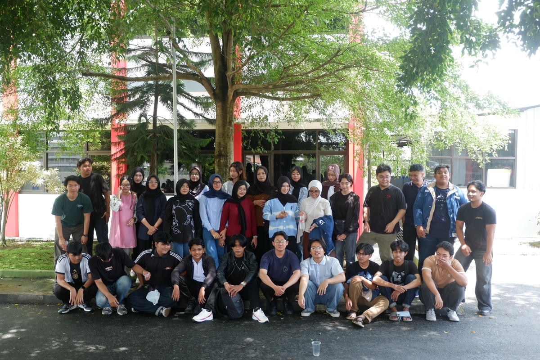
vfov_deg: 36.9
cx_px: 270
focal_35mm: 36
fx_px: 540
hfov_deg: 53.1
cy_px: 180
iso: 200
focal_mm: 24.3
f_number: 4.2
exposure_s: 1/52
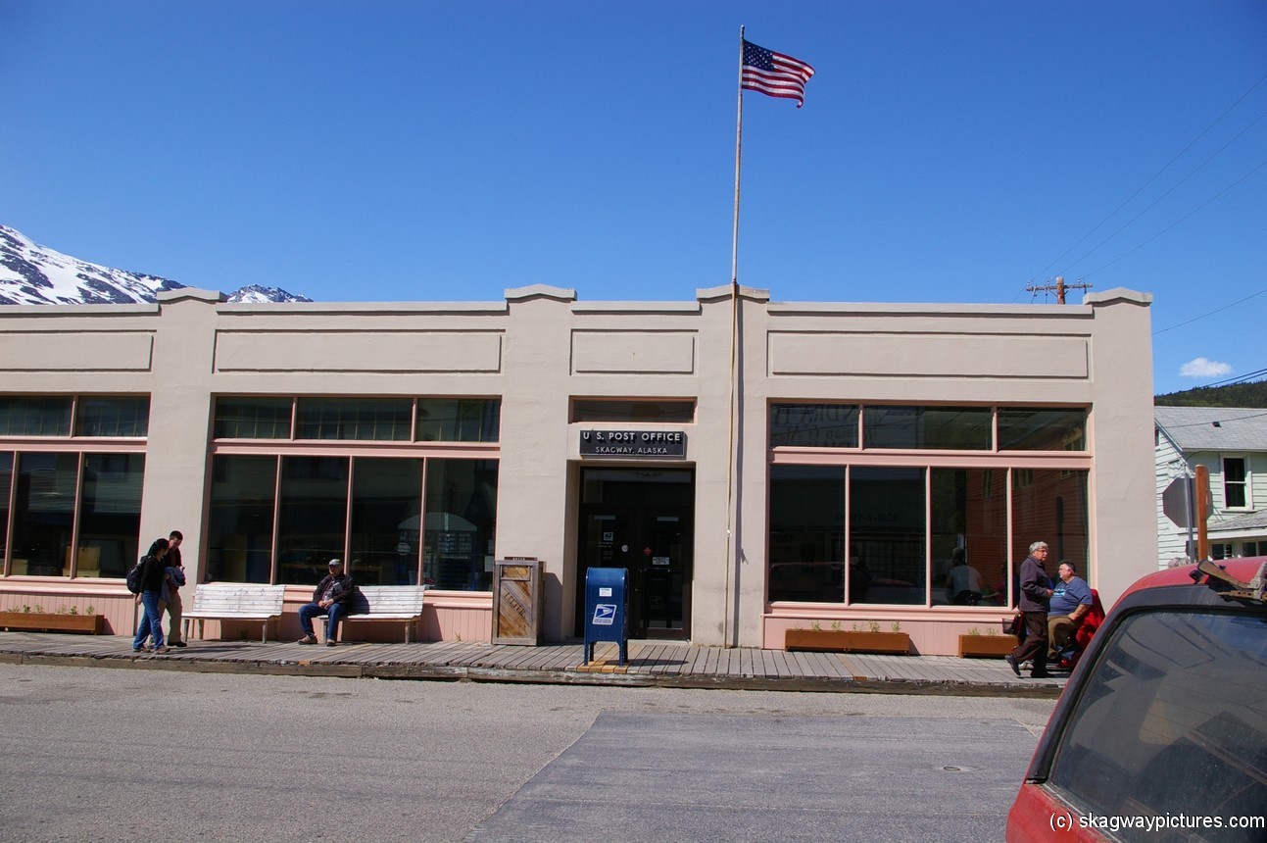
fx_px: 1055
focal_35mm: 30
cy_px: 422
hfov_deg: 62.0
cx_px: 634
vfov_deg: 43.5
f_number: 13
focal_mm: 20
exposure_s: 1/250
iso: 200
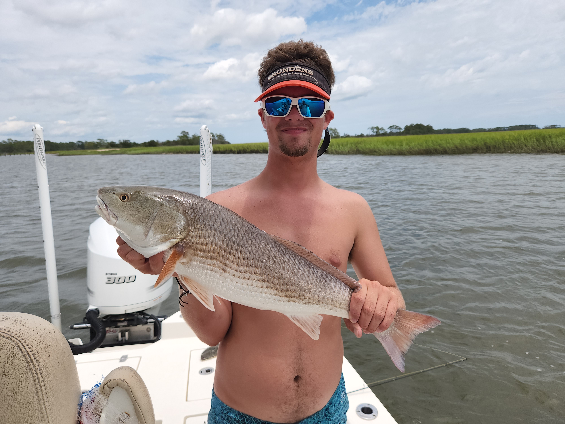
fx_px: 375
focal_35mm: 23
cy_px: 212
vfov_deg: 58.9
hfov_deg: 73.9
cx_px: 282
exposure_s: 1/1915
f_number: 1.8
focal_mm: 5.4
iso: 20
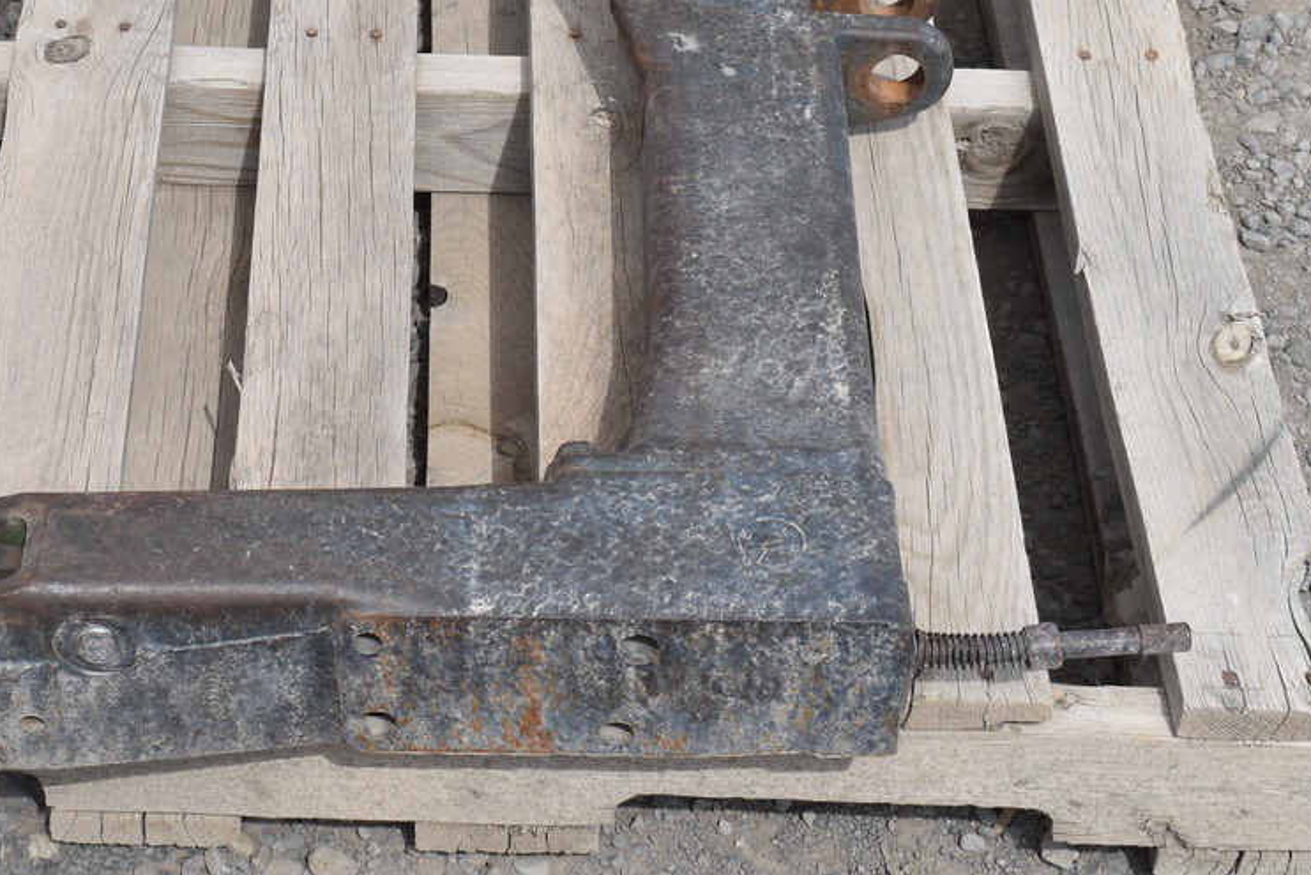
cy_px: 35
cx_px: 300
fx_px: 3314
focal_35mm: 91
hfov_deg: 22.1
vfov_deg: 14.8
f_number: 9
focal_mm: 30
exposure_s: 1/320
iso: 100
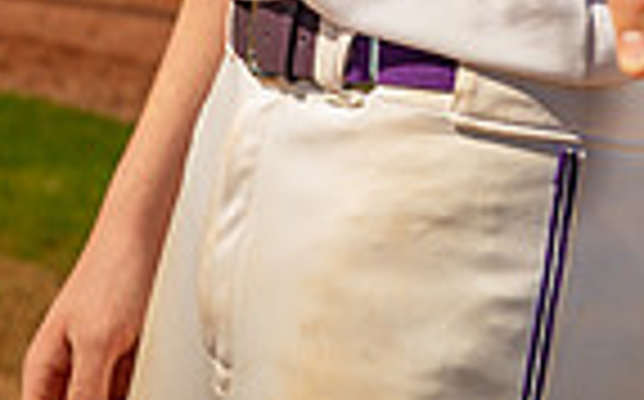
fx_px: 3594
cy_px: -607
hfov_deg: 10.2
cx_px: 504
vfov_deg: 6.1
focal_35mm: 205
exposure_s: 1/125
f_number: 5.6
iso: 100
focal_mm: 64
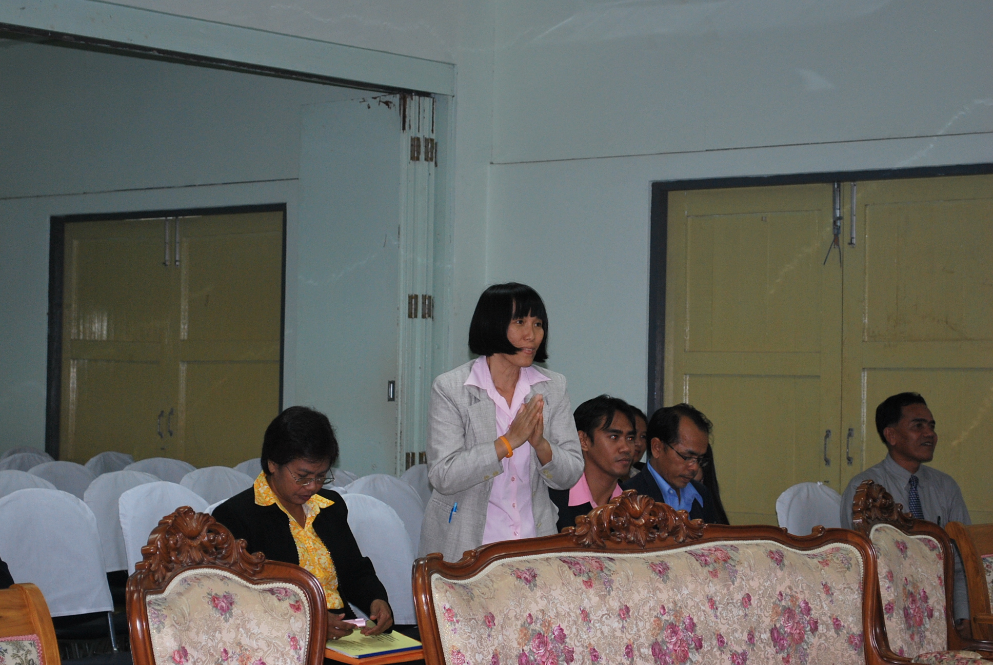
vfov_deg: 16.6
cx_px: 496
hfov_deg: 24.6
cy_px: 332
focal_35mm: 82
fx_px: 2278
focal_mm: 55
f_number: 5.6
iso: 400
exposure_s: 1/50
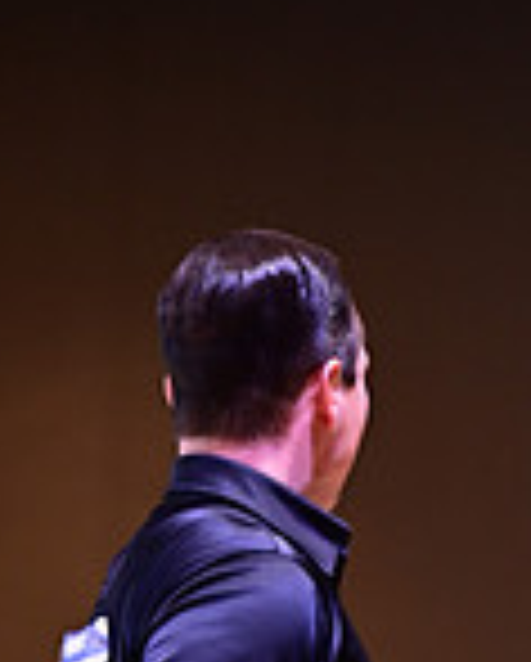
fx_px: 9763
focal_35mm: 498
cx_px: 724
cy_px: 1103
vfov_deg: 3.9
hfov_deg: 3.1
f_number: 2.8
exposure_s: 1/320
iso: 1600
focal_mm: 135
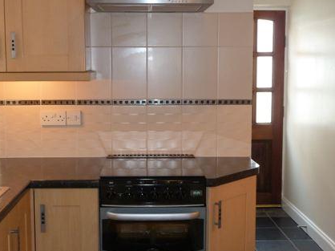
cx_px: 156
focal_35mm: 49
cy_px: 122
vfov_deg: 29.6
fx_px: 474
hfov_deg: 38.9
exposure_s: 1/30
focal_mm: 5.3
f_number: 3.5
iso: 250
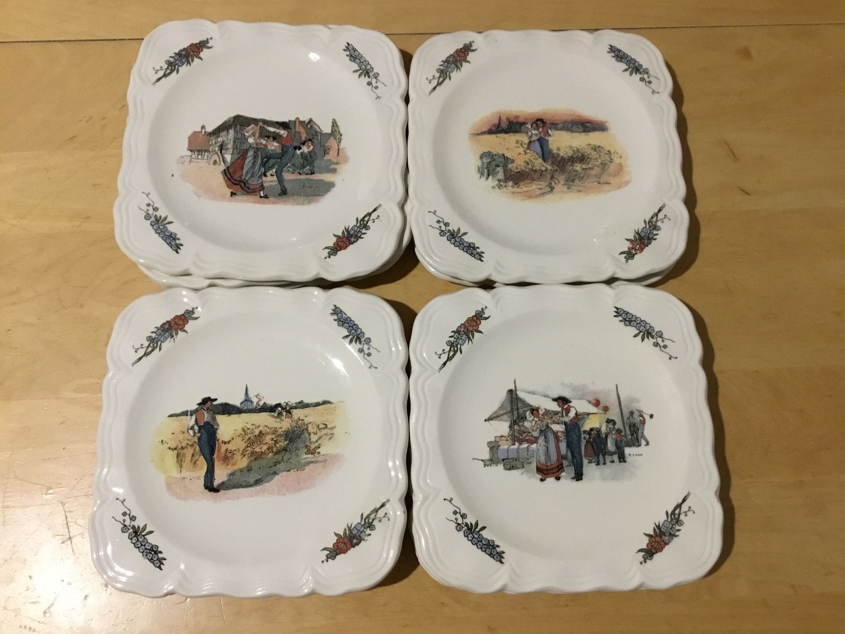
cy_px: 317
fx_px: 757
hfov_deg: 58.4
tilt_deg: -74.5
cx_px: 422
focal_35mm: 31
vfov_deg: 45.4
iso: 200
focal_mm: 3.3
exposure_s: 1/20
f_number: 2.4
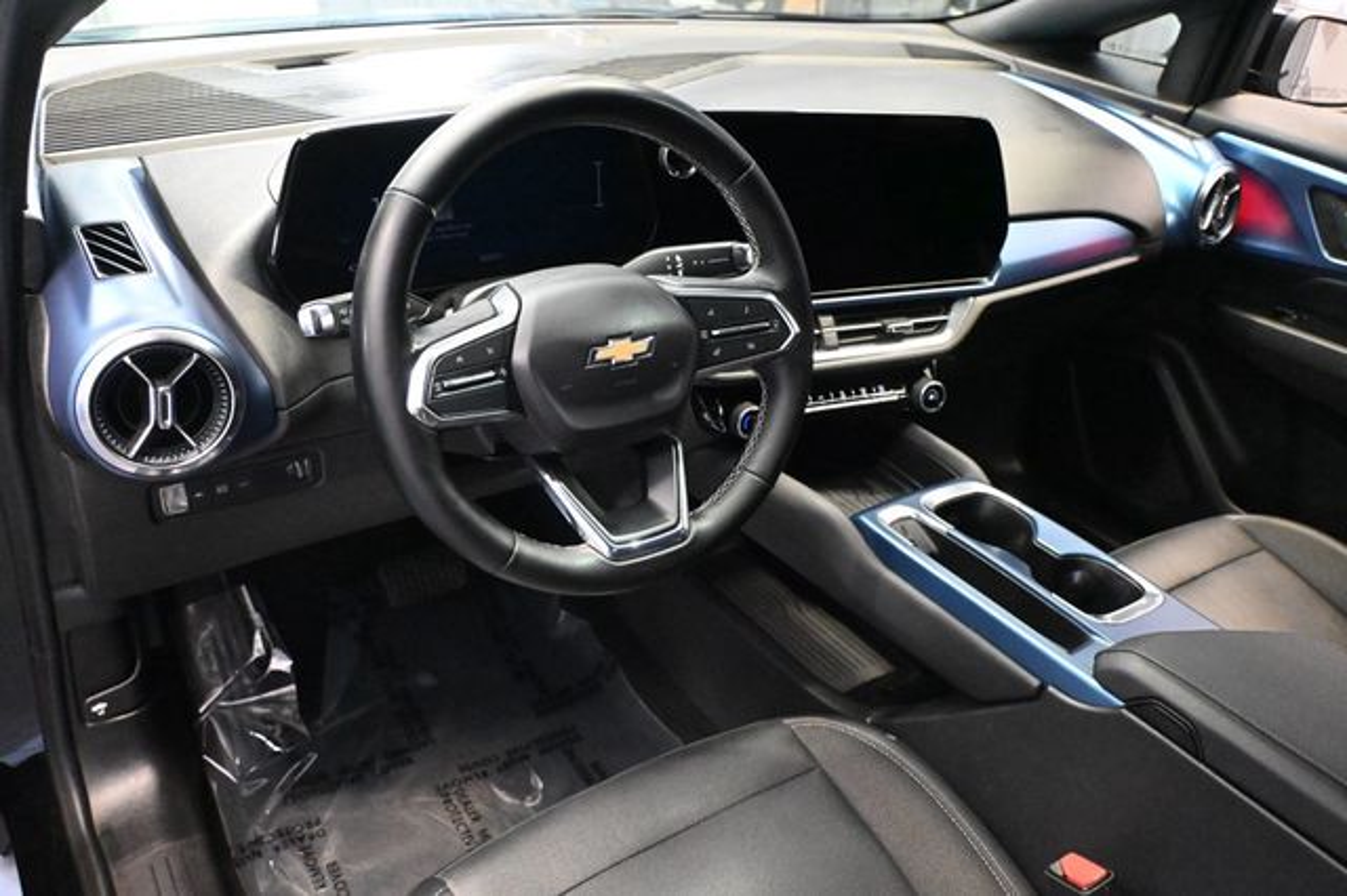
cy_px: 448
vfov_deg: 44.6
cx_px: 674
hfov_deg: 63.2
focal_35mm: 29
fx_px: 1094
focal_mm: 19.5
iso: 11400
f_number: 3.8
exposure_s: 1/60
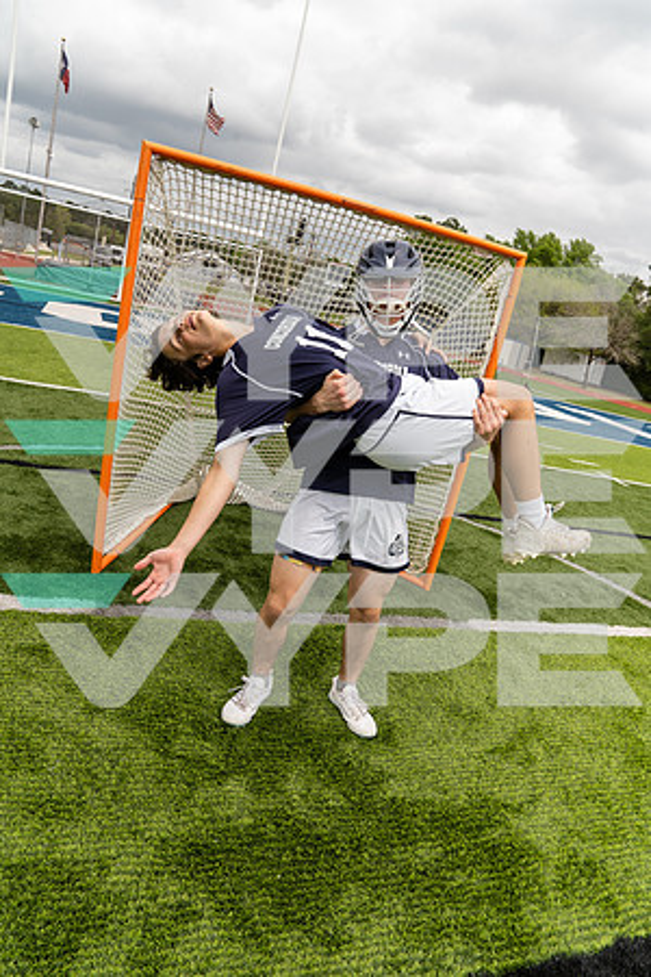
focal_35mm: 24
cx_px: 326
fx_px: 651
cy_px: 488
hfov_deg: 53.1
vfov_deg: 73.7
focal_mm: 24
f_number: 10
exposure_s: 1/250
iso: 250
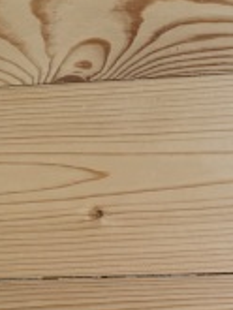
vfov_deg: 24.0
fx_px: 609
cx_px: 216
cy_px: 431
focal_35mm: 68
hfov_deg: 21.1
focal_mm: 6.76
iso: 500
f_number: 1.78
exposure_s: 1/60
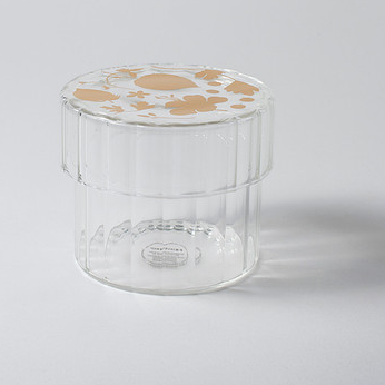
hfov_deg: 17.2
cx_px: 170
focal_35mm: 101
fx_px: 1271
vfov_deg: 17.2
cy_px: 152
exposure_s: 1/200
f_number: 16
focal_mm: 50
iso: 100
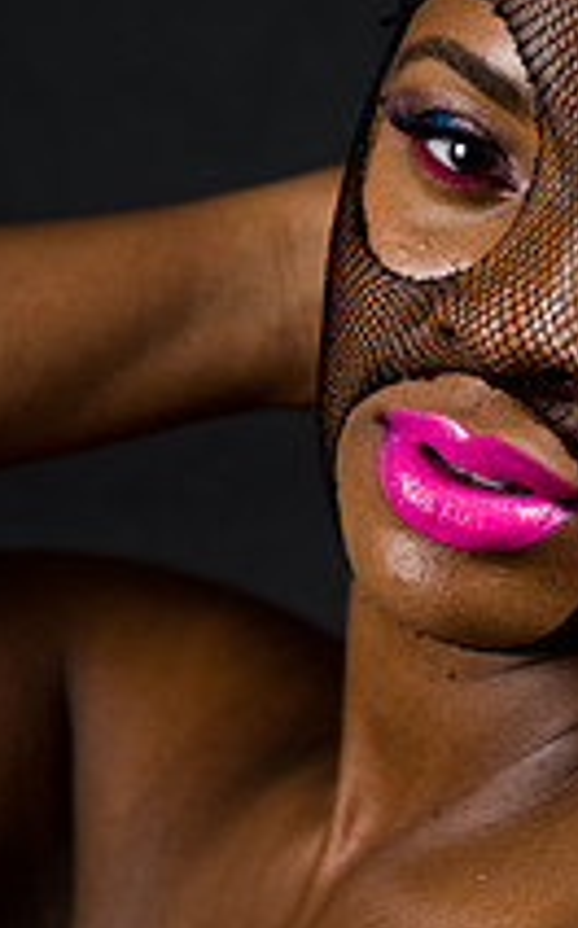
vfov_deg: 4.9
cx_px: 488
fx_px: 10943
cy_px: 276
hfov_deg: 3.0
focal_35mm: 433
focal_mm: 200
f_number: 5.6
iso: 200
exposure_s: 1/125
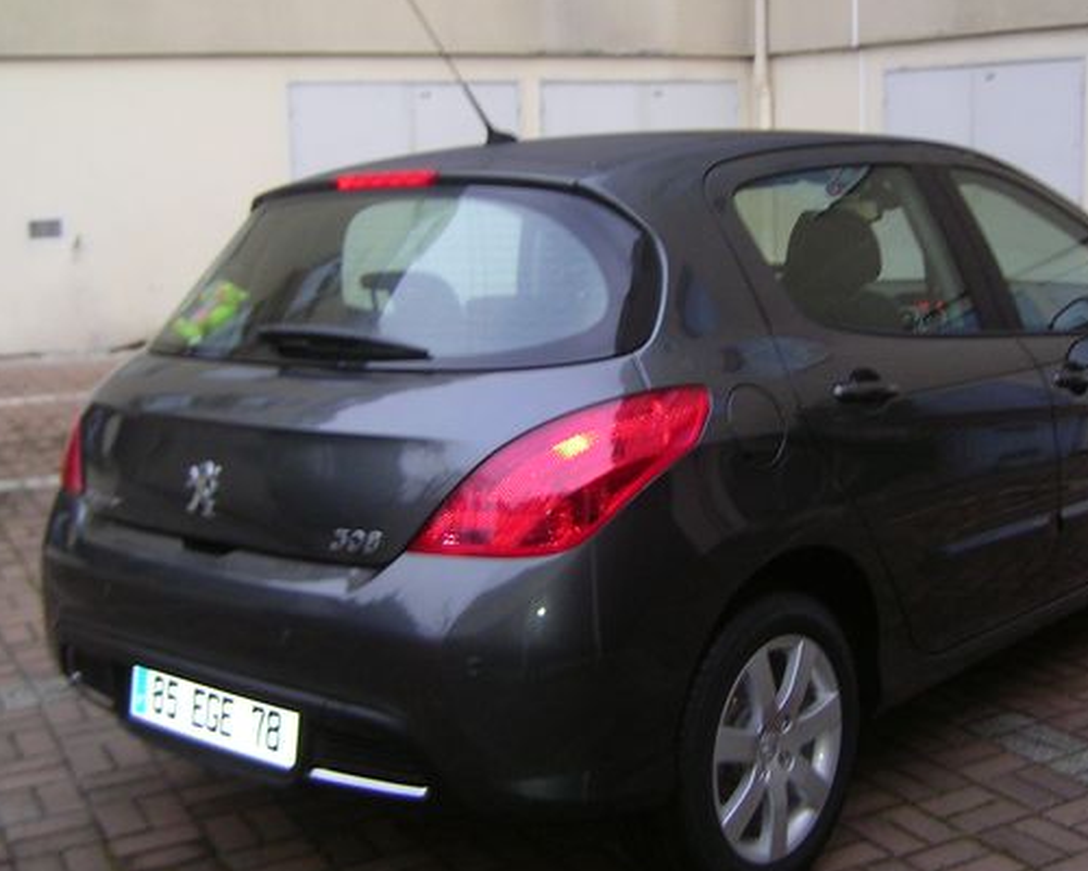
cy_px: 440
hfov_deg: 41.0
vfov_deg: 33.4
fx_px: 1449
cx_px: 651
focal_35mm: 45
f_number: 2.8
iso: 100
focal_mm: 5.6
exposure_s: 1/30
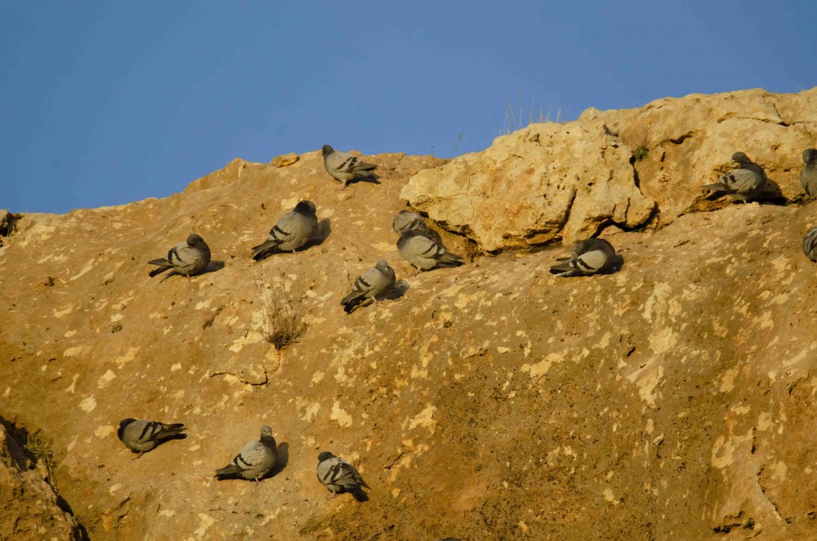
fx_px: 20379
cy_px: 270
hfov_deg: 2.3
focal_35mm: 900
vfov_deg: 1.5
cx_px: 408
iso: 800
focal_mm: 600
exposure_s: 1/1500
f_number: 6.3
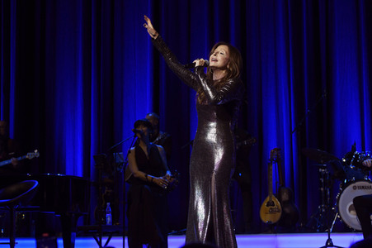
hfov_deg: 25.4
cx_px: 186
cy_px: 124
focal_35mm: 80
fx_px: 826
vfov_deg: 17.0
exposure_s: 1/640
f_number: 5.6
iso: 1250
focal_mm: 80
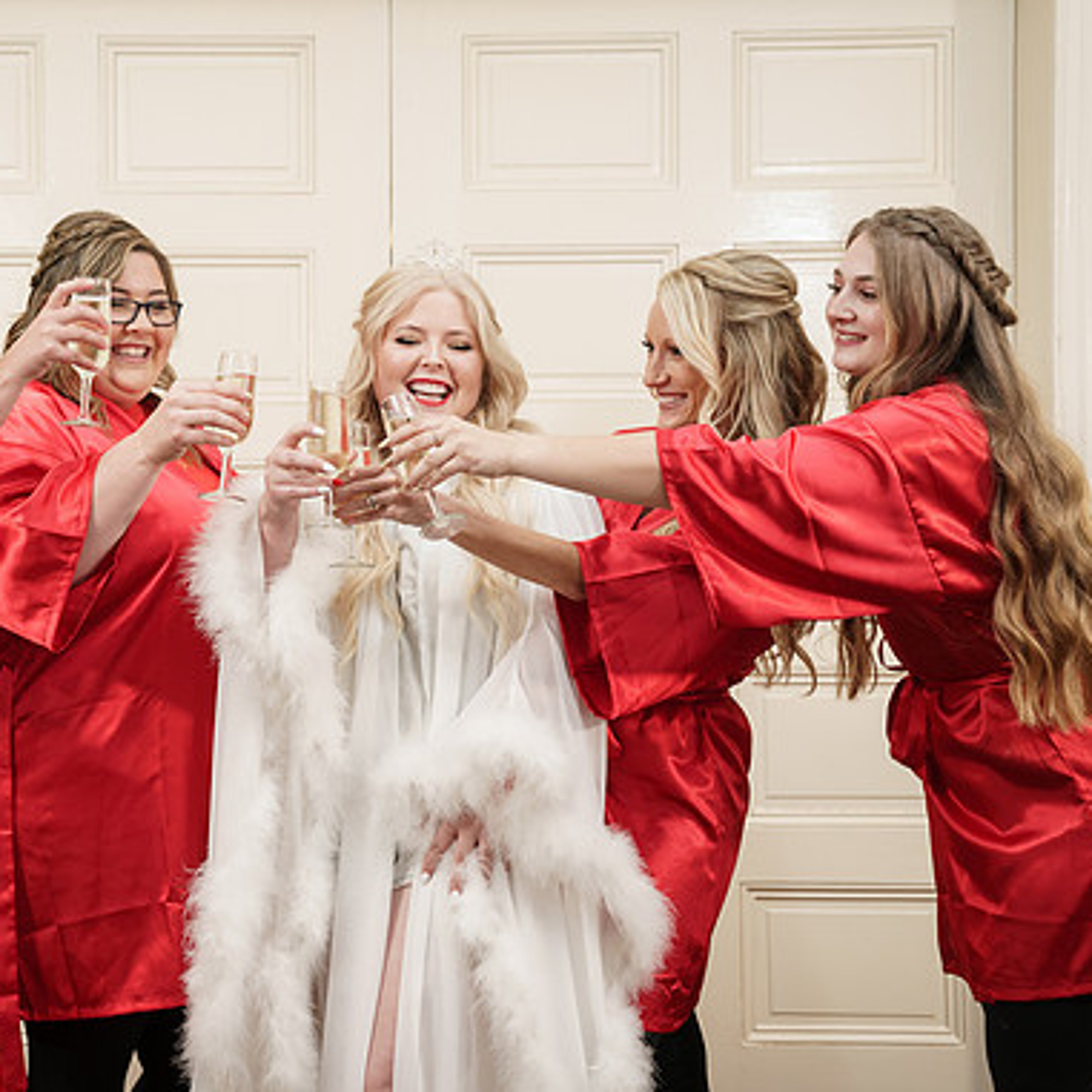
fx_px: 2356
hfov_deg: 26.0
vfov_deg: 26.1
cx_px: 404
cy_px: 552
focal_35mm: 66
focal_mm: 51
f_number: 4
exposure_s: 1/100
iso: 2000
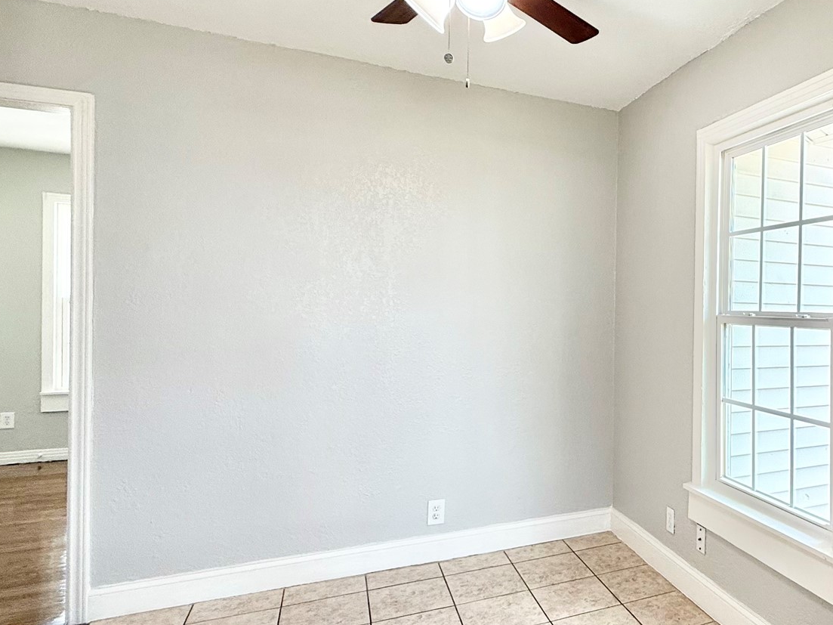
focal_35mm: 26
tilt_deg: +0.7
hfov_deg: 60.1
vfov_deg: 53.1
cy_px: 315
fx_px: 626
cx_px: 702
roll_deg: -0.9
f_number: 2.2
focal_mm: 2.22
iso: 125
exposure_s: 1/120
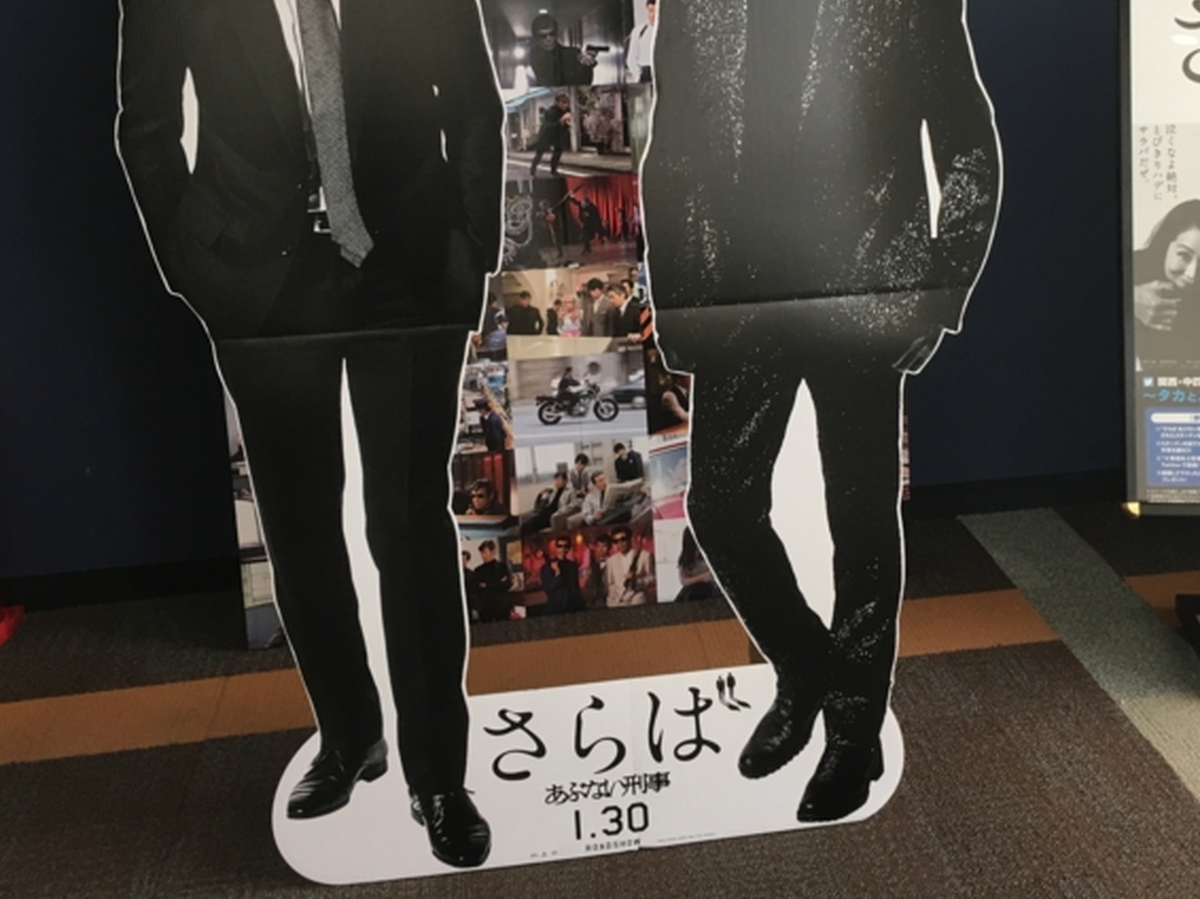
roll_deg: +1.7
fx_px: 1421
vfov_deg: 34.6
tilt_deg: -12.0
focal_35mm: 41
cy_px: 269
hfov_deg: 45.6
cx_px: 712
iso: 40
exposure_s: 1/30
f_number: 2.2
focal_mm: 4.15
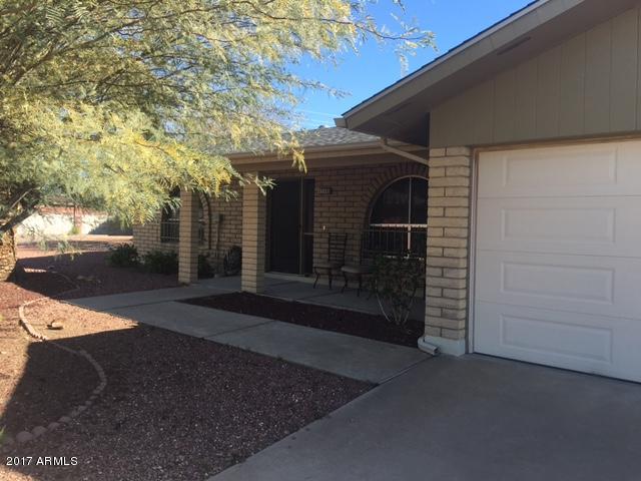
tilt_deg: -0.1
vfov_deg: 48.2
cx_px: 320
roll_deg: -1.7
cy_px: 240
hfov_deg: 61.7
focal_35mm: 29
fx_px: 537
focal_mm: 4.15
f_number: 2.2
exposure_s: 1/513
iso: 25
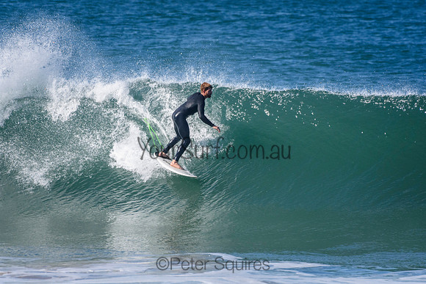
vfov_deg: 1.8
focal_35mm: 750
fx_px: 8878
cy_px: 142
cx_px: 213
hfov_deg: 2.7
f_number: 5.6
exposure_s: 1/4000
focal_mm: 500
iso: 720
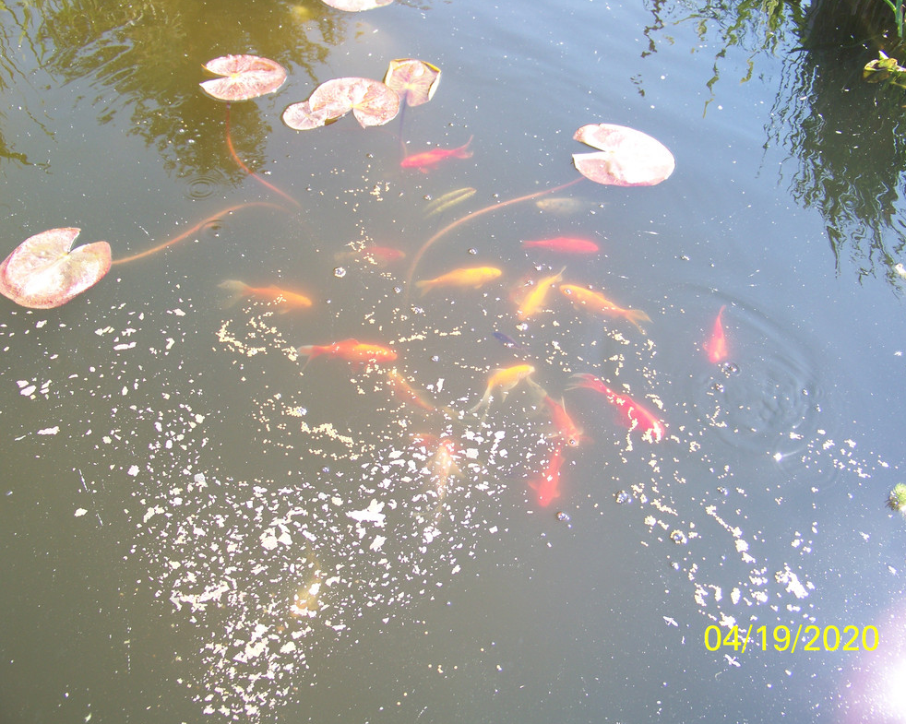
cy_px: 363
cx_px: 463
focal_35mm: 35
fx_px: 938
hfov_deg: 51.5
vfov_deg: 42.2
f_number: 2.8
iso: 64
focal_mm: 5.85
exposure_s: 1/160
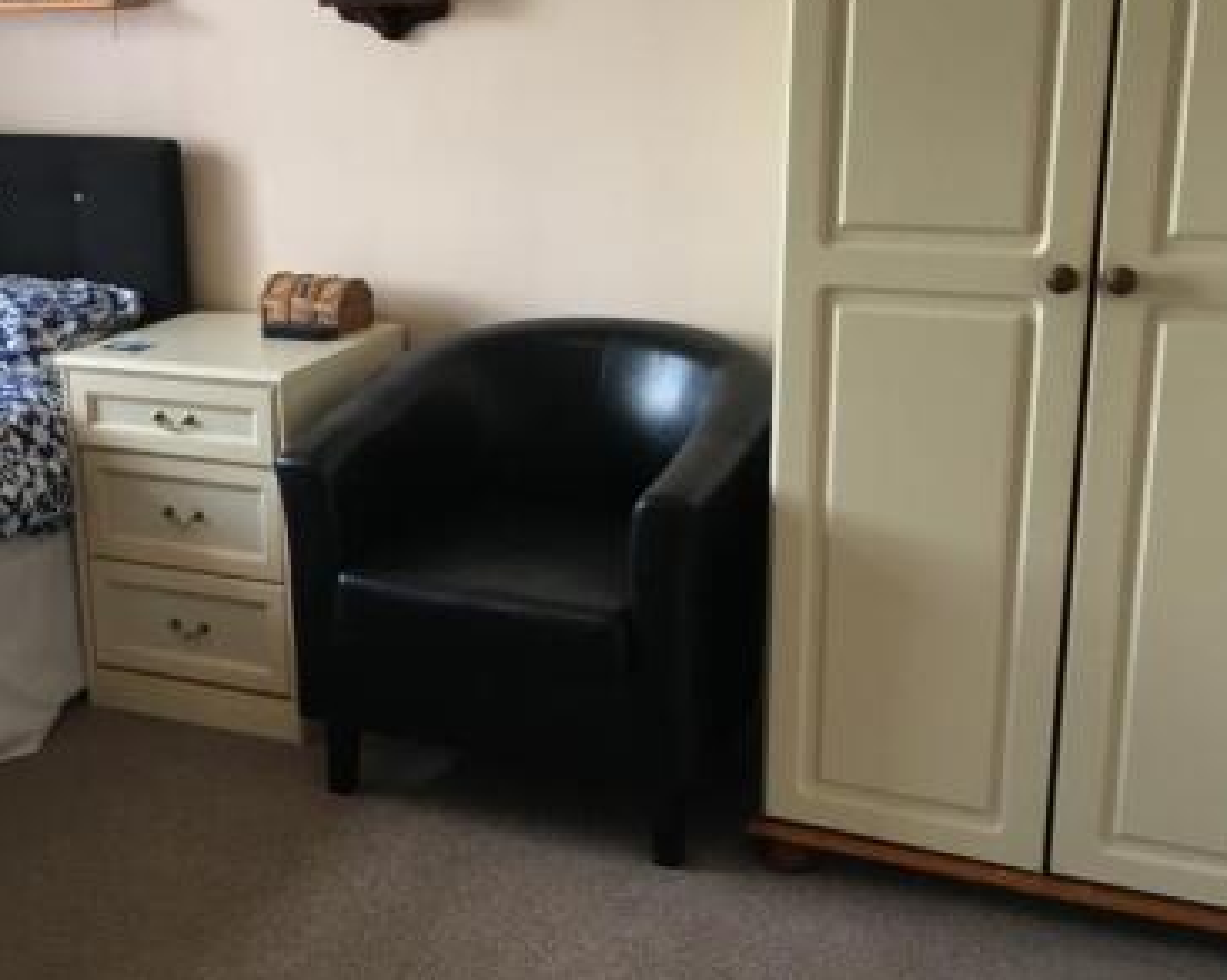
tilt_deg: -15.1
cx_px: 430
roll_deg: +2.0
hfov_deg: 40.8
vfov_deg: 33.4
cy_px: 440
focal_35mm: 45
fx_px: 1633
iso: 40
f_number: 2.2
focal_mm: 4.15
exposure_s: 1/33
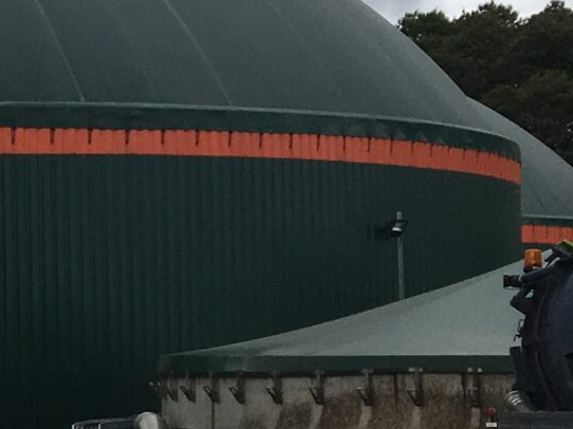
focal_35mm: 137
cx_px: -708
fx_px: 2267
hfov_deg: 12.1
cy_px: 288
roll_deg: -0.1
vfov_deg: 10.8
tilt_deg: +1.7
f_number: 2.2
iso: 25
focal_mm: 4.15
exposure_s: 1/962
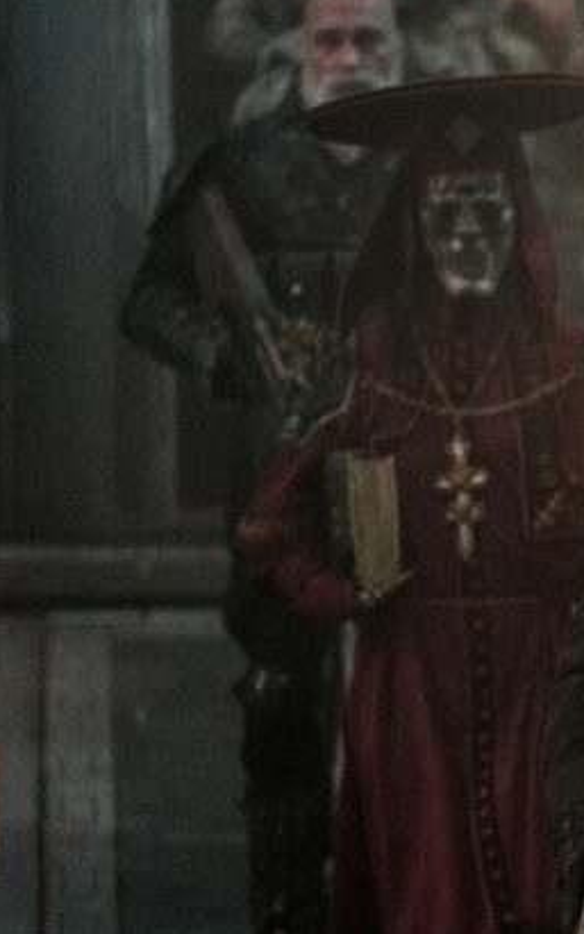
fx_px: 7942
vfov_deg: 6.7
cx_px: 791
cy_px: 561
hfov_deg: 4.2
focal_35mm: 312
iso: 6400
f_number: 3.2
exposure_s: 1/160
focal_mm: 164
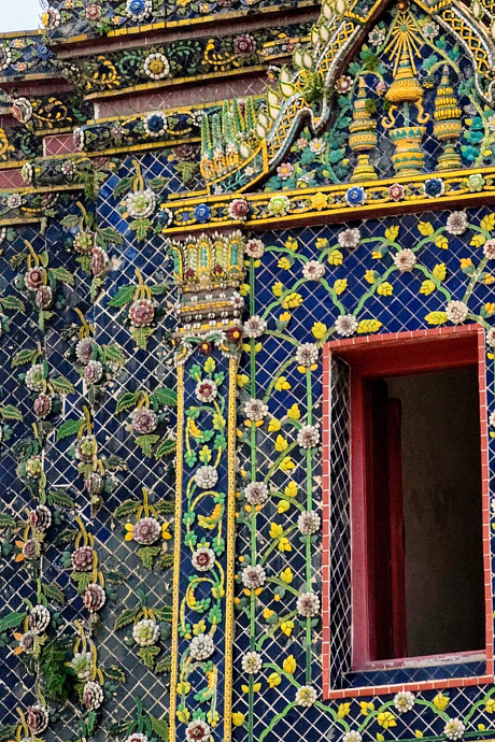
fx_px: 6108
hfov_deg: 4.6
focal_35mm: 296
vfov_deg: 7.0
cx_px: 306
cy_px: 228
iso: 160
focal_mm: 85
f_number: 7.1
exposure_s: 1/800
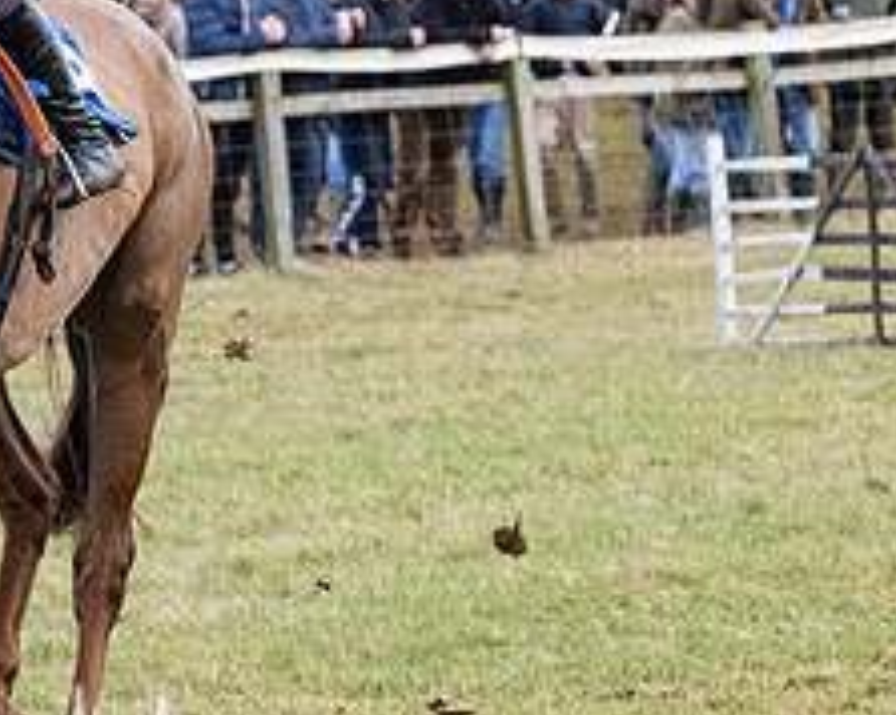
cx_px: 124
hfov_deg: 5.9
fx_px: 8637
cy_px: 258
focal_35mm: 326
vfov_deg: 4.7
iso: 800
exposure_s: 1/1600
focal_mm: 74
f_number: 4
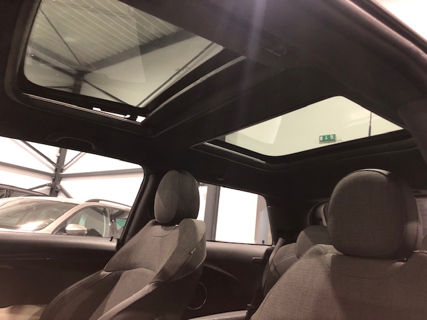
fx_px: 345
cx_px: 214
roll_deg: -6.4
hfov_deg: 63.4
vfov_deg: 49.7
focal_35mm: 28
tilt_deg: +12.8
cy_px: 160
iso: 100
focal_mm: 3.99
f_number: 1.8
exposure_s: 1/11
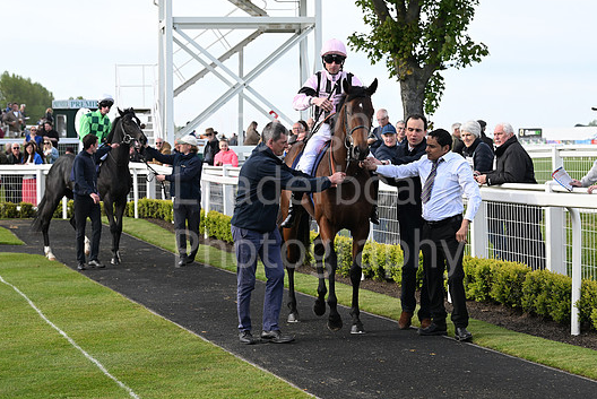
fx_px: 1676
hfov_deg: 20.2
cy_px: 196
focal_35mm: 101
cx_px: 321
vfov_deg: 13.6
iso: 800
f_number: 6.3
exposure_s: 1/1250
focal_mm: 92
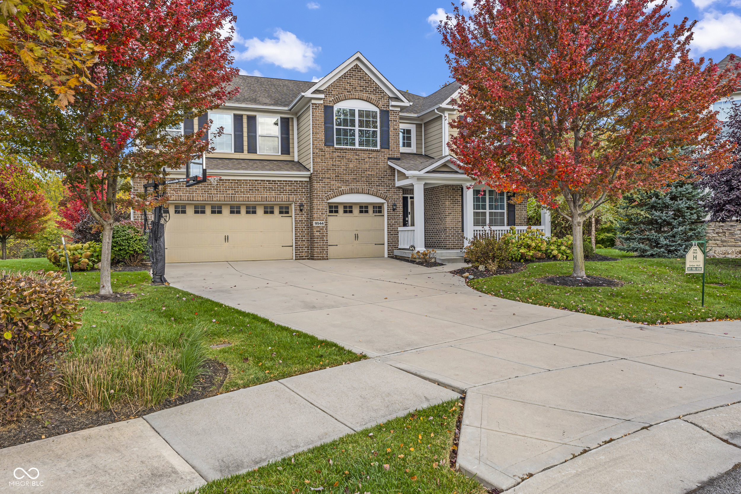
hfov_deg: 73.7
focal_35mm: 24
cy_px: 247
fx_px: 494
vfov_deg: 53.1
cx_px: 370
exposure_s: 1/160
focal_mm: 24
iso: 250
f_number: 9
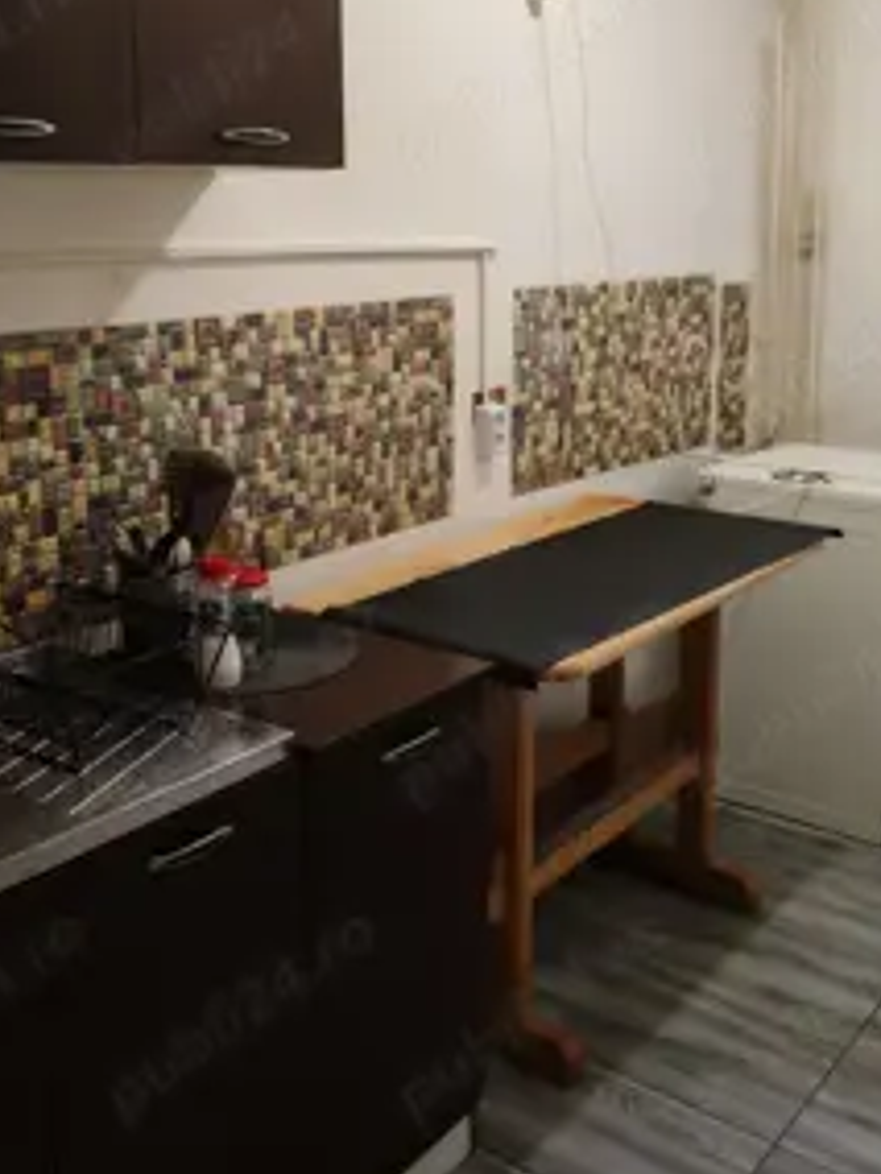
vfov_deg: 48.6
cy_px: 451
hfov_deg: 37.7
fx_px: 1290
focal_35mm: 38
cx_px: 385
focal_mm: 5.52
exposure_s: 1/50
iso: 160
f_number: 1.95
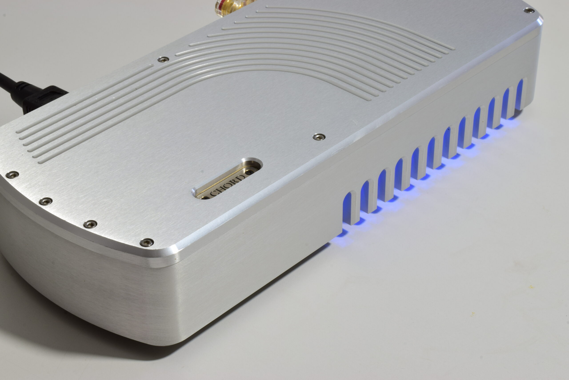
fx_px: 1304
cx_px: 284
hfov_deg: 24.6
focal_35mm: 82
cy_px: 190
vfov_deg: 16.6
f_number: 25
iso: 100
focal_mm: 55
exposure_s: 2
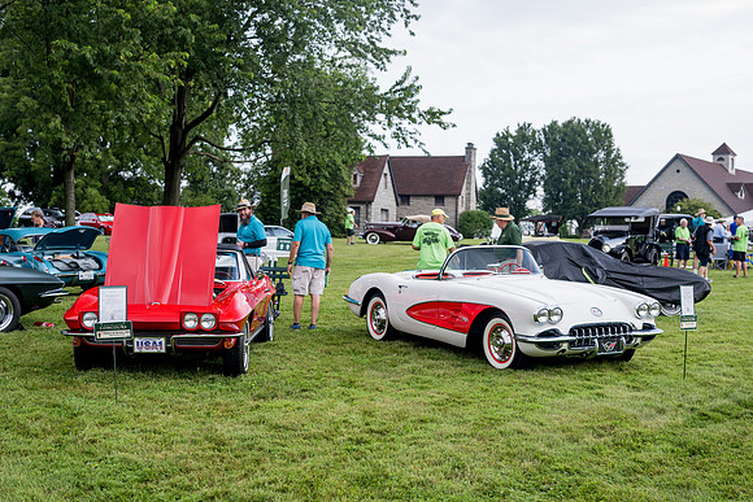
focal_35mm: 50
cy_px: 251
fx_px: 1046
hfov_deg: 39.6
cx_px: 376
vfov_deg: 27.0
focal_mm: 50
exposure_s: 1/125
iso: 200
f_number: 3.5
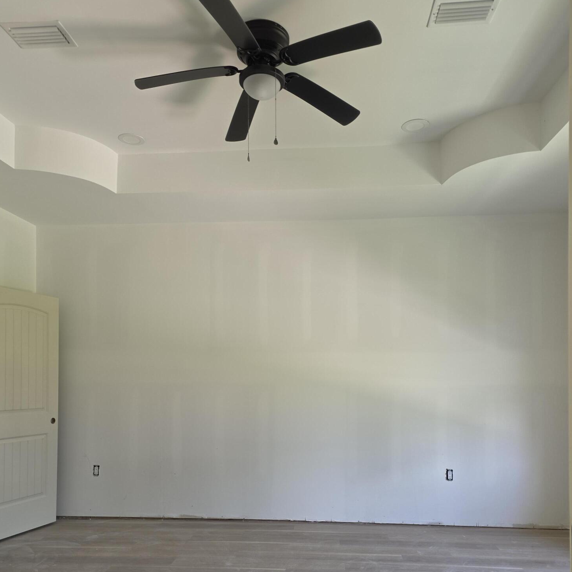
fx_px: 523
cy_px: 371
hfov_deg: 57.3
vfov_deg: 56.3
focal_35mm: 28
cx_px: 285
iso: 25
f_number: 1.7
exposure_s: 1/60
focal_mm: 6.25
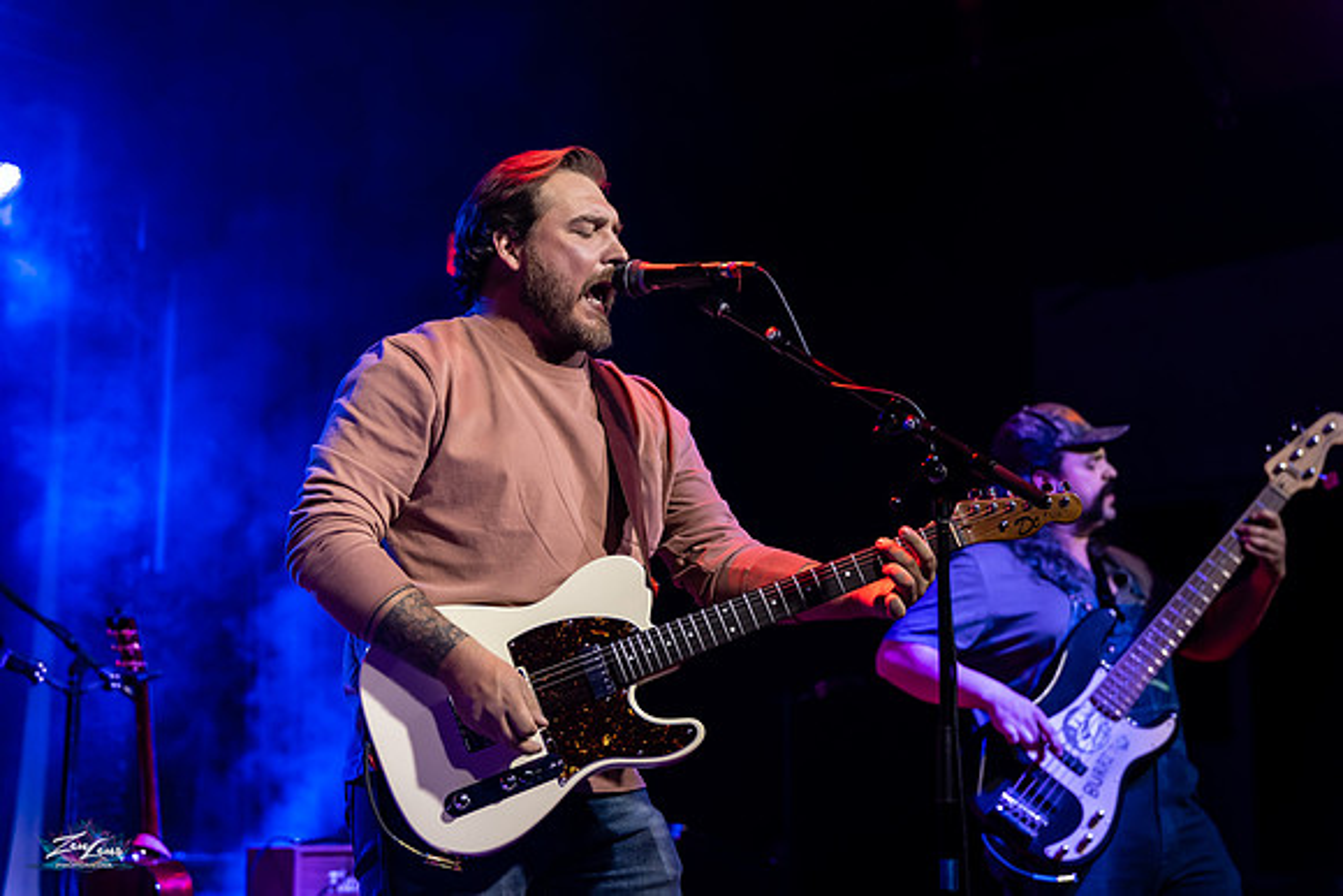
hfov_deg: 36.2
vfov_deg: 24.6
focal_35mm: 55
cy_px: 448
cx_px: 672
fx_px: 2052
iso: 1250
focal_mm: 55
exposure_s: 1/320
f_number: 2.5
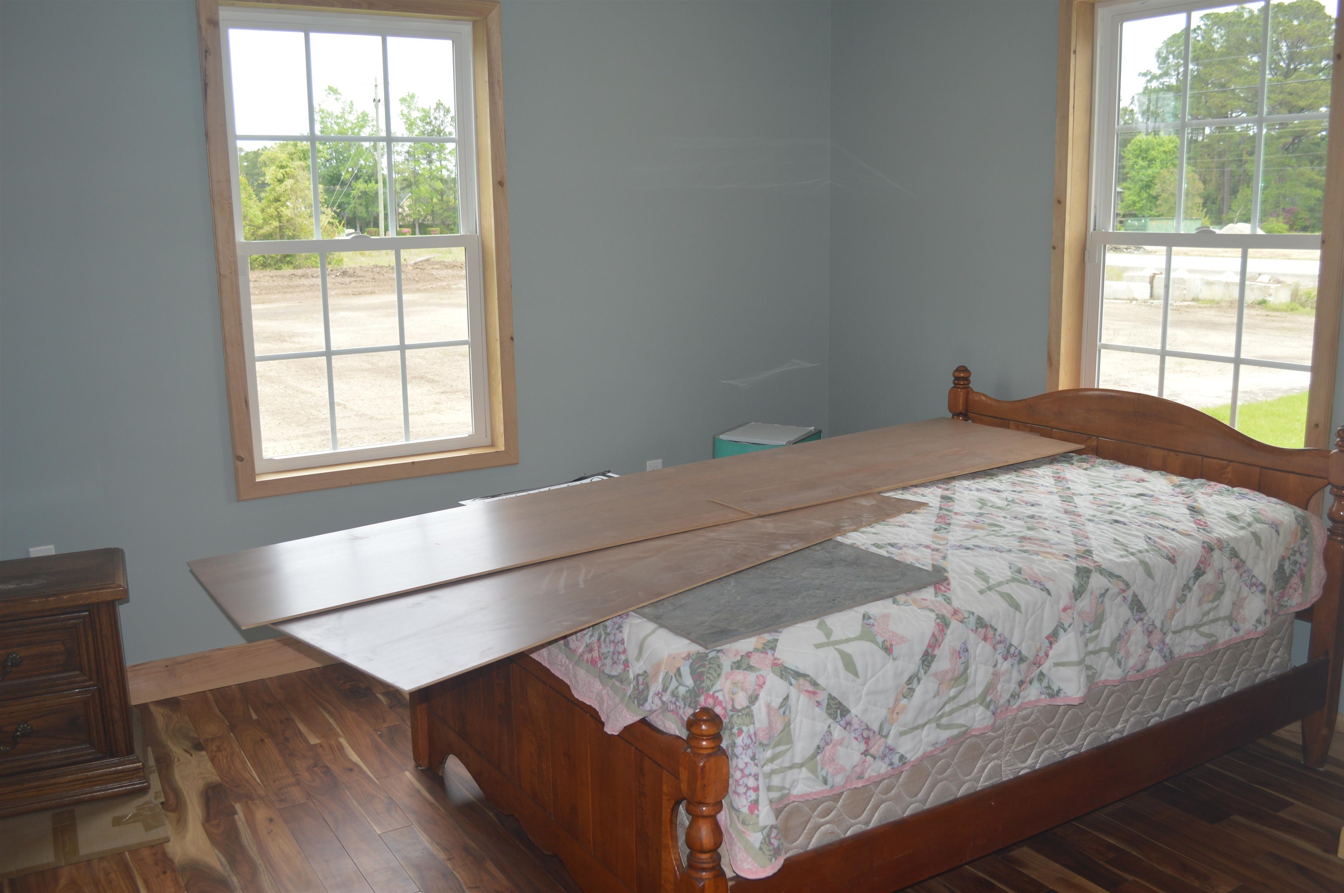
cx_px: 672
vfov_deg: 43.5
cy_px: 446
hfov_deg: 62.0
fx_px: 1119
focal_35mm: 30
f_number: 4
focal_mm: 20
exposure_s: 1/125
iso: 160
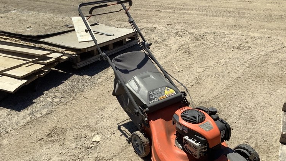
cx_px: 142
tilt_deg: -29.5
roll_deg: +0.7
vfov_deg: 34.5
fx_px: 258
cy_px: 101
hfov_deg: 58.0
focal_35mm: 34
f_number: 2.4
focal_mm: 3.3
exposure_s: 1/1664
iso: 25
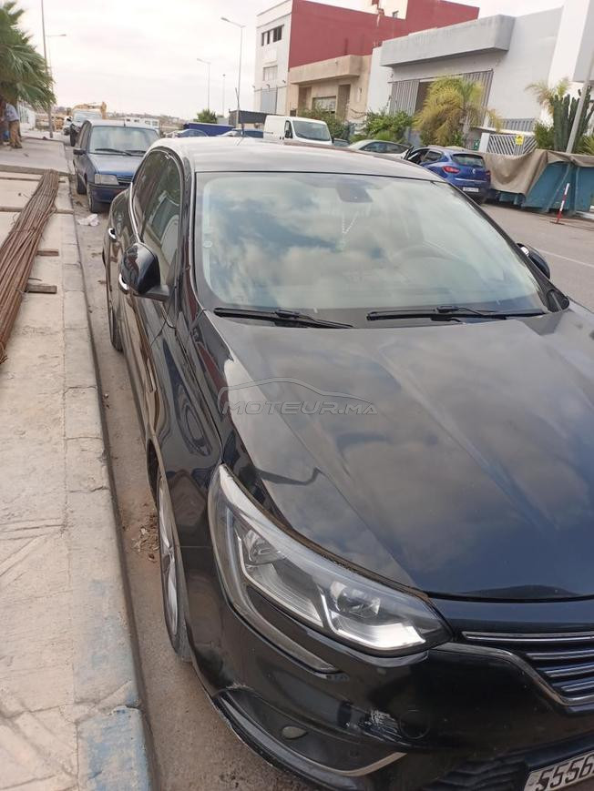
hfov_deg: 54.9
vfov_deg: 69.4
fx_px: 572
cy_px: 396
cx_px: 297
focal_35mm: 25
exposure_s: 1/107
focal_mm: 4.71
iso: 100
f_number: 1.79
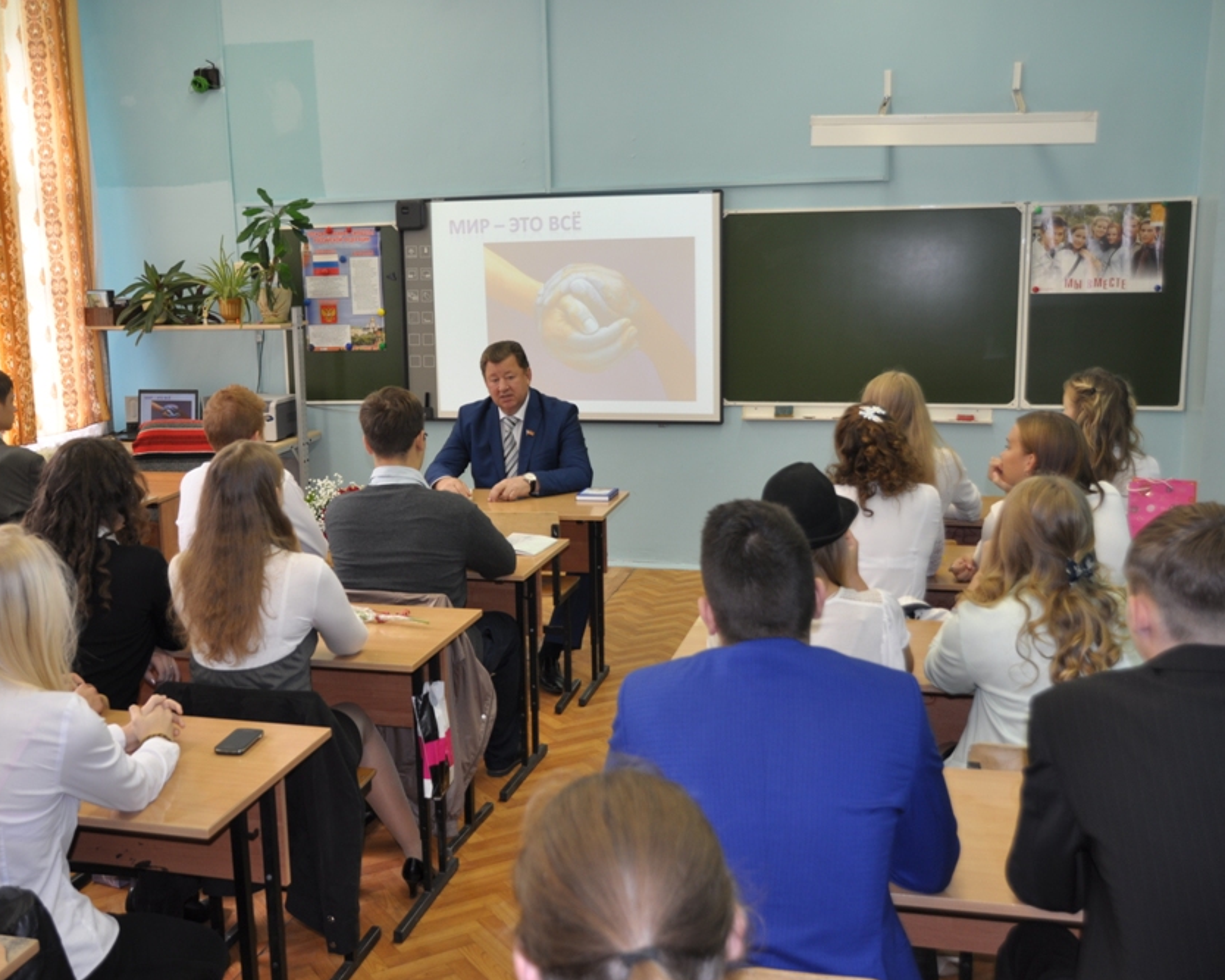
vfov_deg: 39.2
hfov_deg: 47.9
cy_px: 485
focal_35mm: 38
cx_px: 545
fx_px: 1378
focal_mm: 22
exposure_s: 1/50
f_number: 3.8
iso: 200
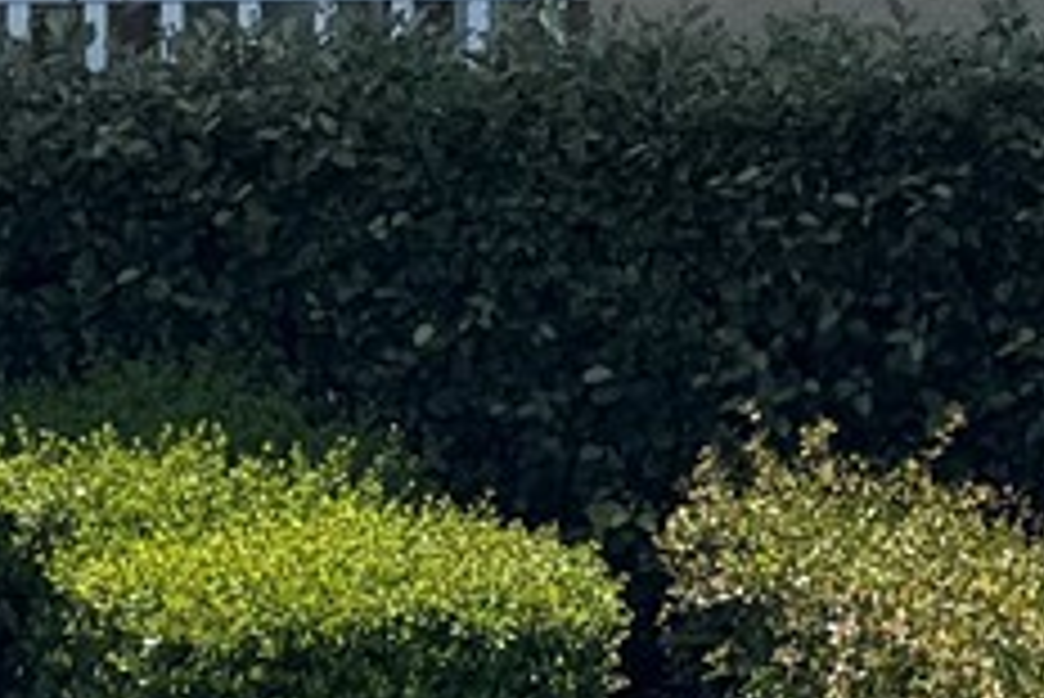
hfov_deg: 11.8
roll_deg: -0.1
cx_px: 981
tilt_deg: +8.4
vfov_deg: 7.6
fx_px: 4991
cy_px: -829
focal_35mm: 172
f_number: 1.78
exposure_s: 1/4310
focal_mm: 6.76
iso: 80
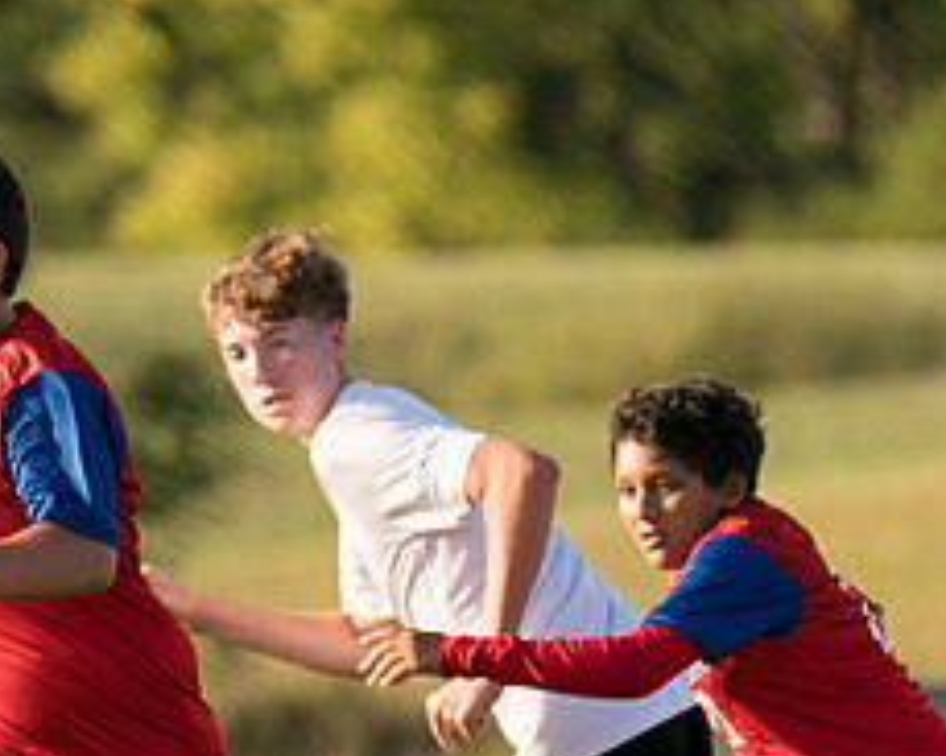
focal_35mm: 965
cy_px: 634
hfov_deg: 2.0
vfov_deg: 1.6
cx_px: 121
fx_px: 27007
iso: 160
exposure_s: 1/1250
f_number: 2.8
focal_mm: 200
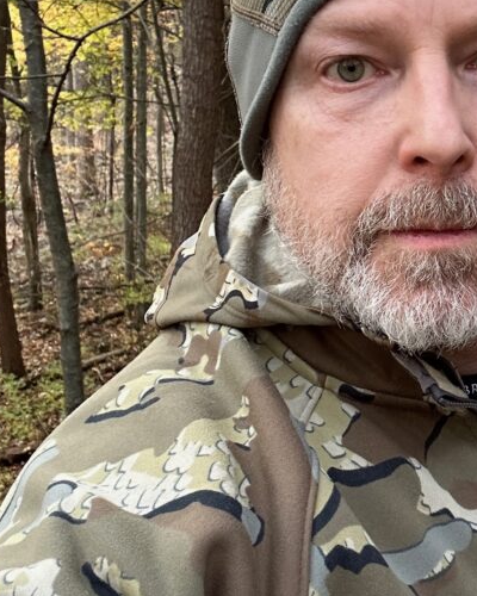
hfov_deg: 24.8
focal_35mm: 60
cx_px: 404
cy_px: 293
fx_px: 1059
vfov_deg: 31.5
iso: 100
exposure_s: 1/60
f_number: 1.9
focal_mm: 2.69
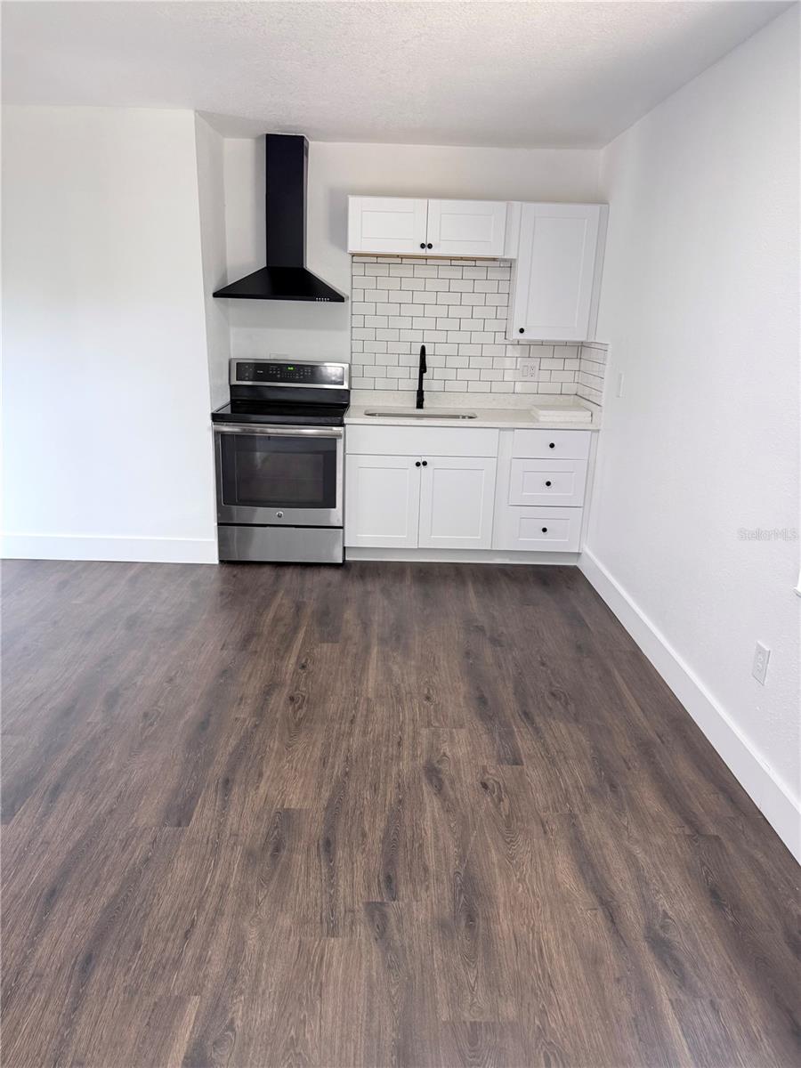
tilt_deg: -17.6
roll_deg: -2.4
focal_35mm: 24
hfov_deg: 56.8
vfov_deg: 71.6
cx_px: 400
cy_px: 534
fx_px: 740
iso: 160
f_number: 1.78
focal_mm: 6.76
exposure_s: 1/60
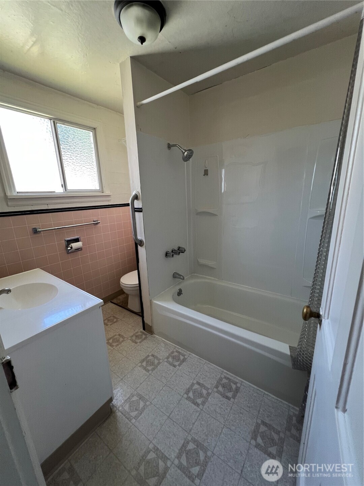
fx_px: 182
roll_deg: +2.8
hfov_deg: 89.9
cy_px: 243
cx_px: 182
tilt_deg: -12.5
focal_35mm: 13
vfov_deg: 106.2
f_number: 1.8
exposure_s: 1/60
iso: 200
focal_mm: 1.57
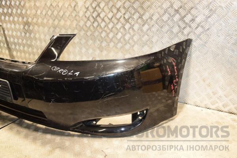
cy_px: 79
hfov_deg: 53.1
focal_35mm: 36
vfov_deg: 36.9
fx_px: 237
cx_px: 118
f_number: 5
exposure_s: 1/100
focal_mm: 24
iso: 800
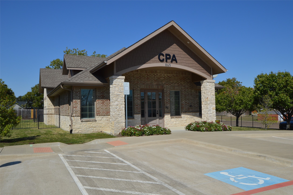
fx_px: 244
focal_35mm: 30
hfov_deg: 62.0
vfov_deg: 43.5
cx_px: 146
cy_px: 98
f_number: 9
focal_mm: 20
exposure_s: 1/400
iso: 100
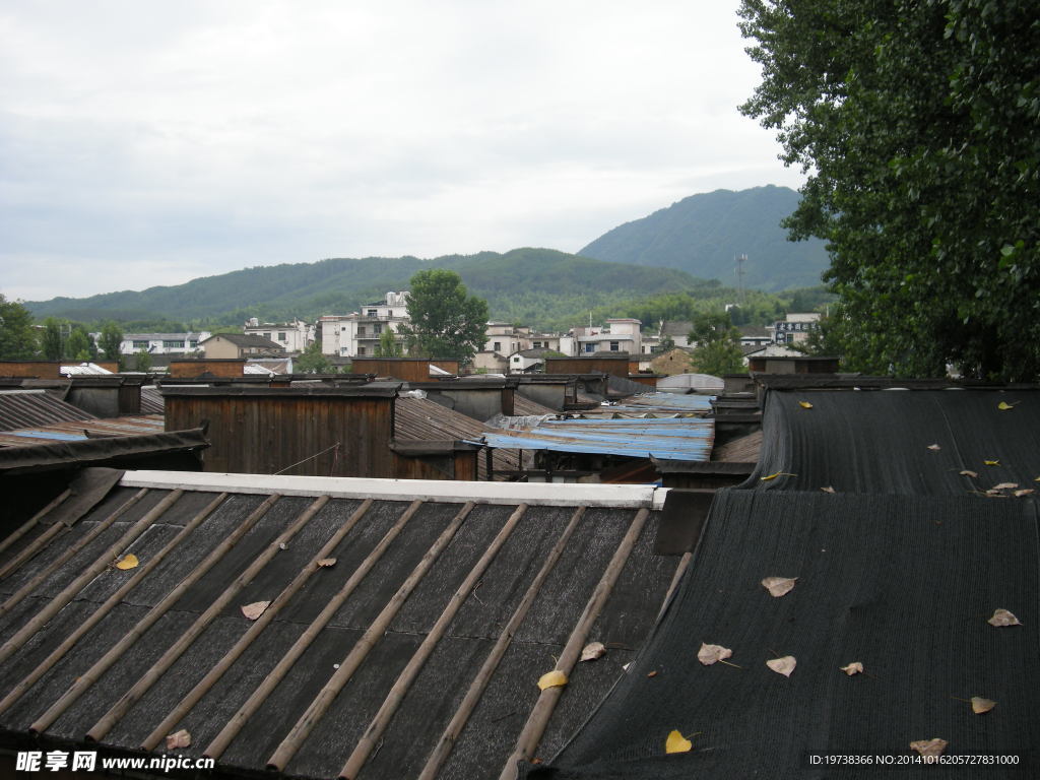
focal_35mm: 37
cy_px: 390
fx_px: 1112
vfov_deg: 38.7
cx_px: 520
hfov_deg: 50.1
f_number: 2.8
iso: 64
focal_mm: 7.9
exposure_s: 1/285
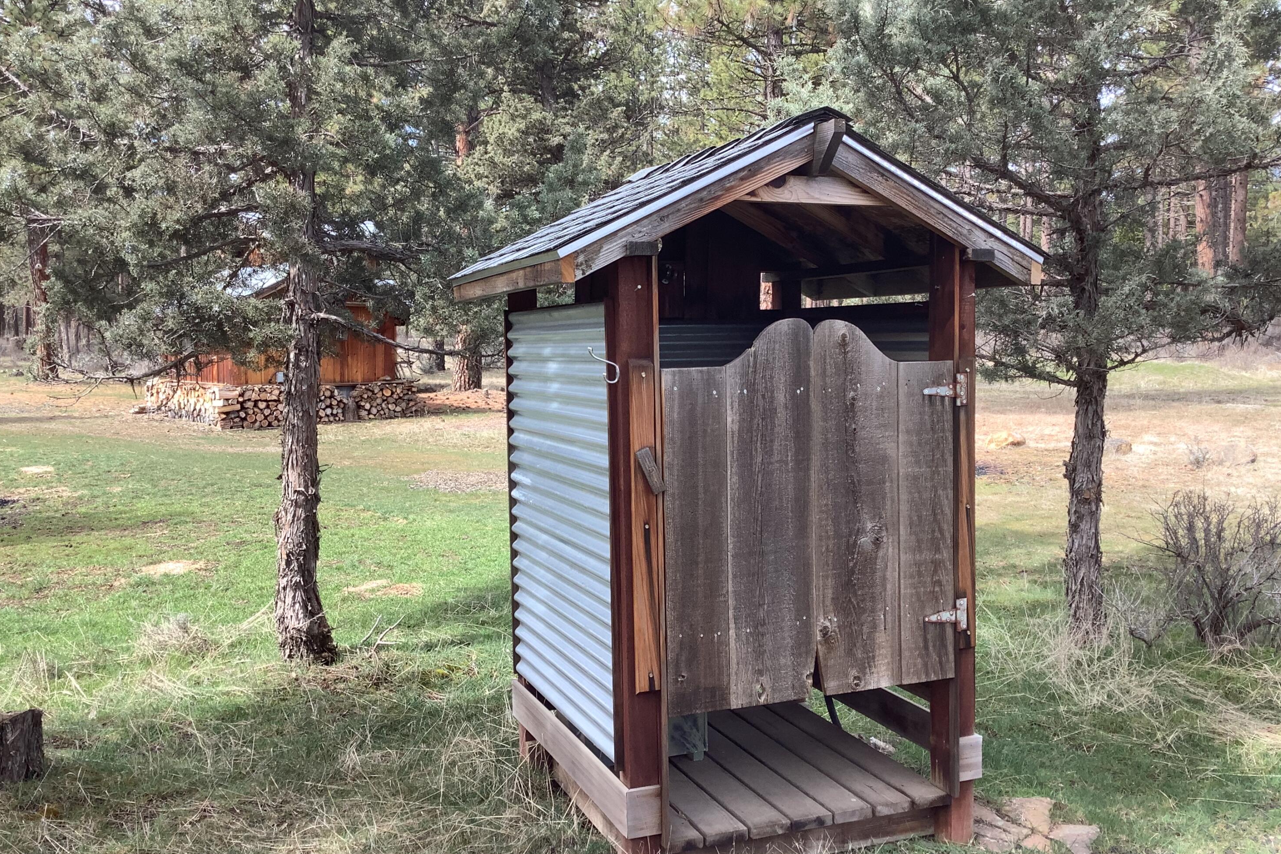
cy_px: 414
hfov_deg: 57.2
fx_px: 1174
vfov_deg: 40.0
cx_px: 639
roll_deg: +0.6
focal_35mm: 33
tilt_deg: -3.1
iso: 25
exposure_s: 1/226
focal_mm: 3.3
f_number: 2.4
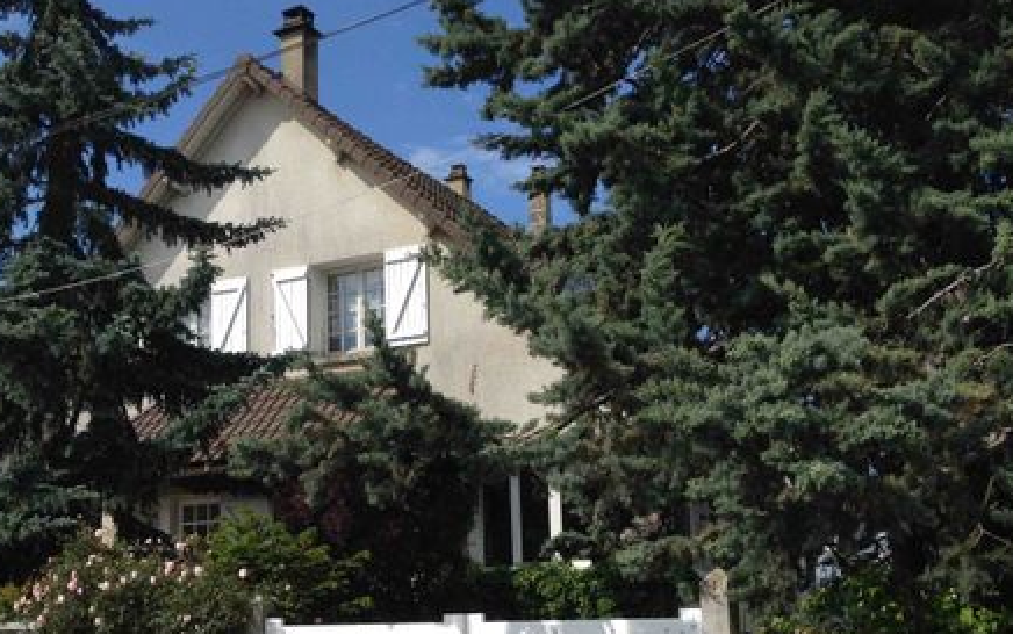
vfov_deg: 25.2
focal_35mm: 51
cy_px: 441
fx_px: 1409
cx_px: 402
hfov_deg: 39.4
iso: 50
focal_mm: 4.28
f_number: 2.4
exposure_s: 1/1842
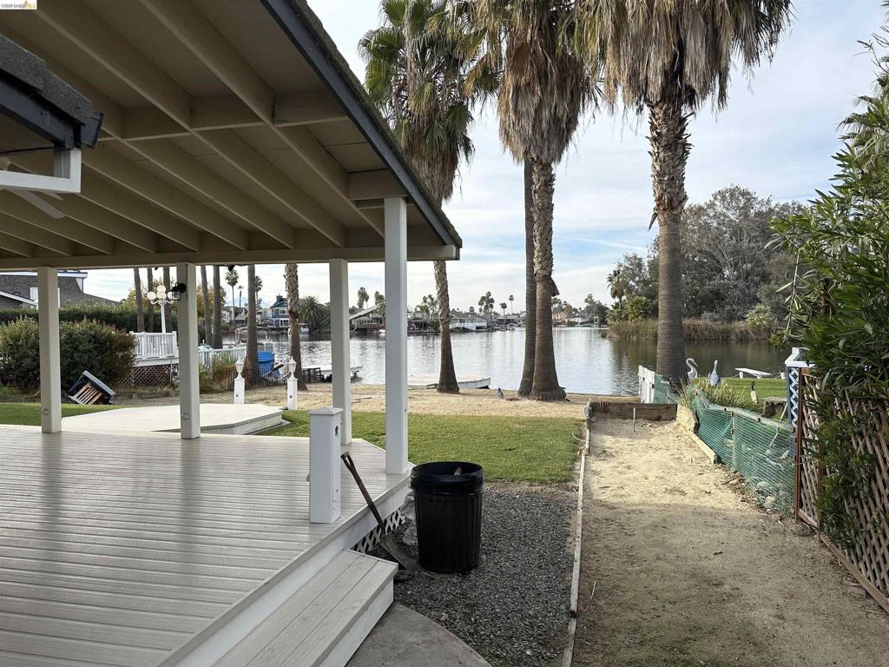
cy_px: 334
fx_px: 616
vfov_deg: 56.8
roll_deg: +0.2
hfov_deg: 71.6
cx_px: 444
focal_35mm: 24
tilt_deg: -3.2
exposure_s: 1/2110
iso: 80
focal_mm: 6.86
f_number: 1.78
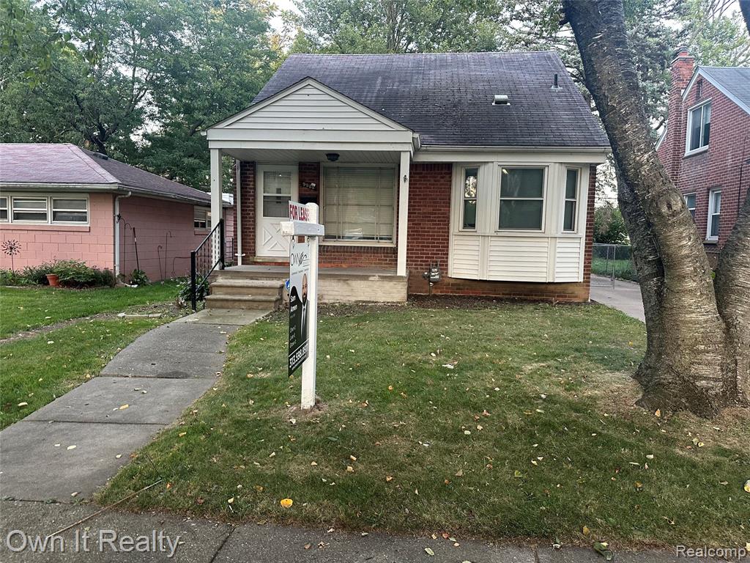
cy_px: 282
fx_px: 520
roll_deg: -0.3
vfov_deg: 56.8
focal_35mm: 24
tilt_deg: -4.4
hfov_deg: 71.6
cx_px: 375
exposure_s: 1/60
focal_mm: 6.86
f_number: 1.78
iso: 320
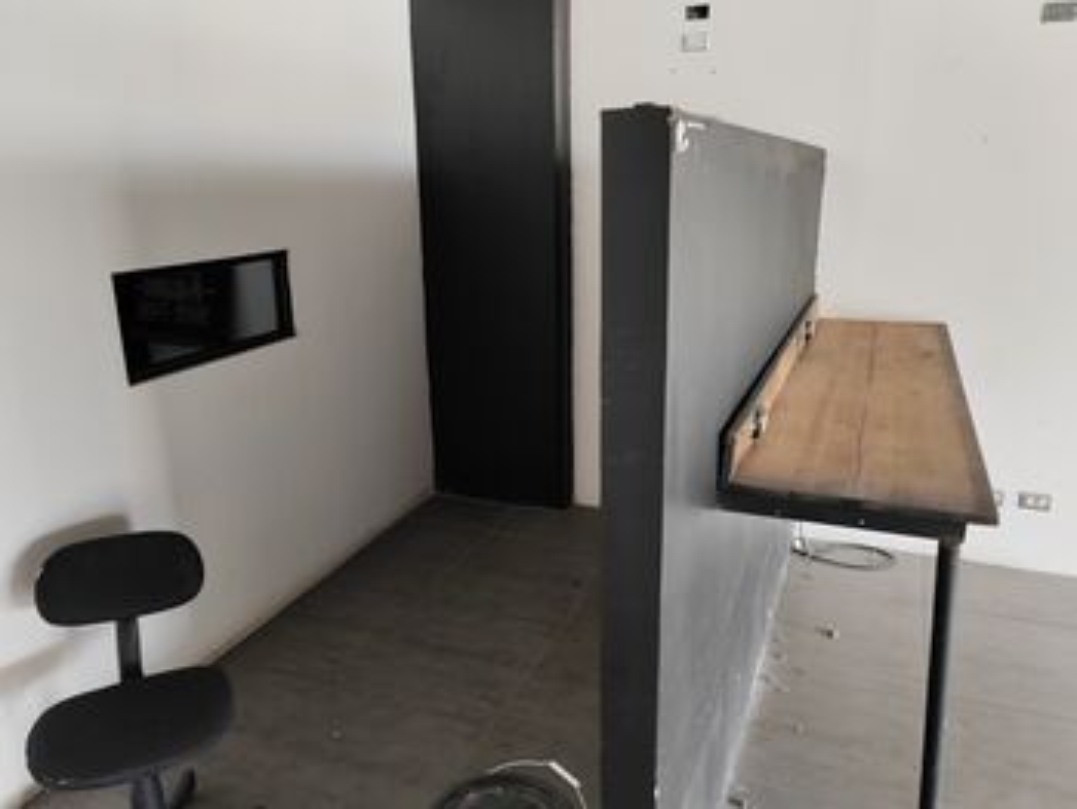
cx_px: 538
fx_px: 840
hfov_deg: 65.3
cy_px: 404
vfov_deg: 51.4
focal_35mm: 27
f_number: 1.9
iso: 800
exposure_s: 1/50
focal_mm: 5.52
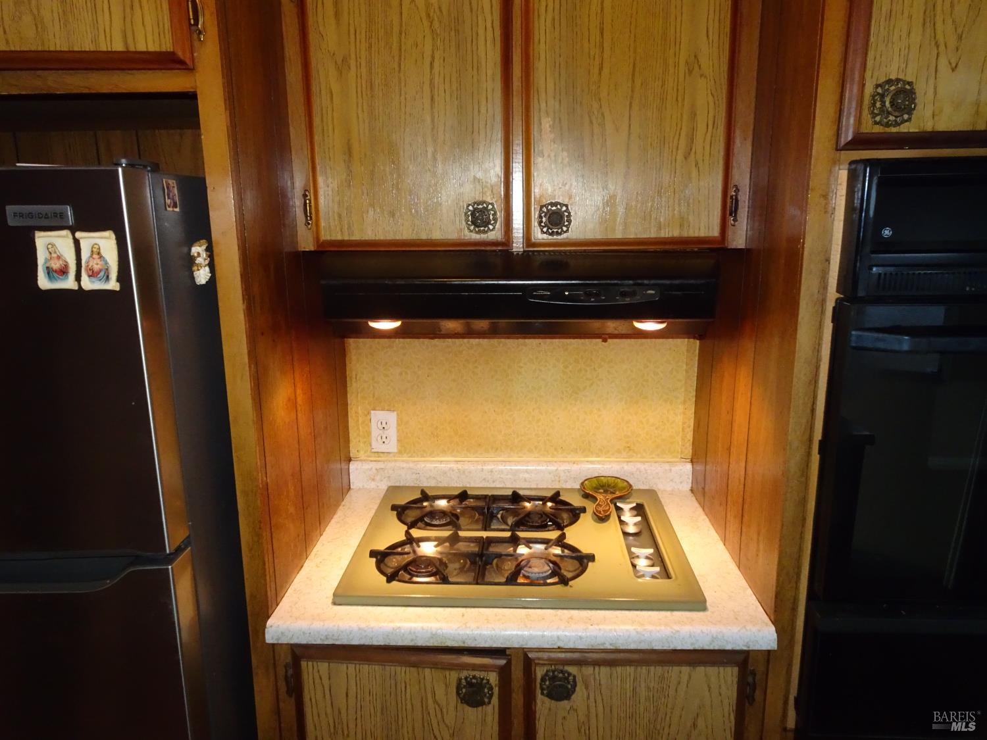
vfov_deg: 56.8
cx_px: 494
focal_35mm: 24
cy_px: 370
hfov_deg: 71.6
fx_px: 684
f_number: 3.5
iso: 500
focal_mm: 4.1
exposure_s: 1/30
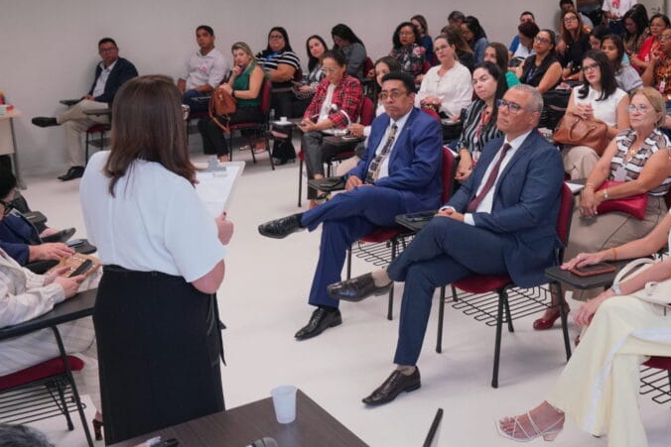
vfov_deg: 26.8
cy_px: 143
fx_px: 932
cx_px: 484
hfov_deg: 38.8
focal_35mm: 50
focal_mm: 33
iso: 1600
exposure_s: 1/125
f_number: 7.1
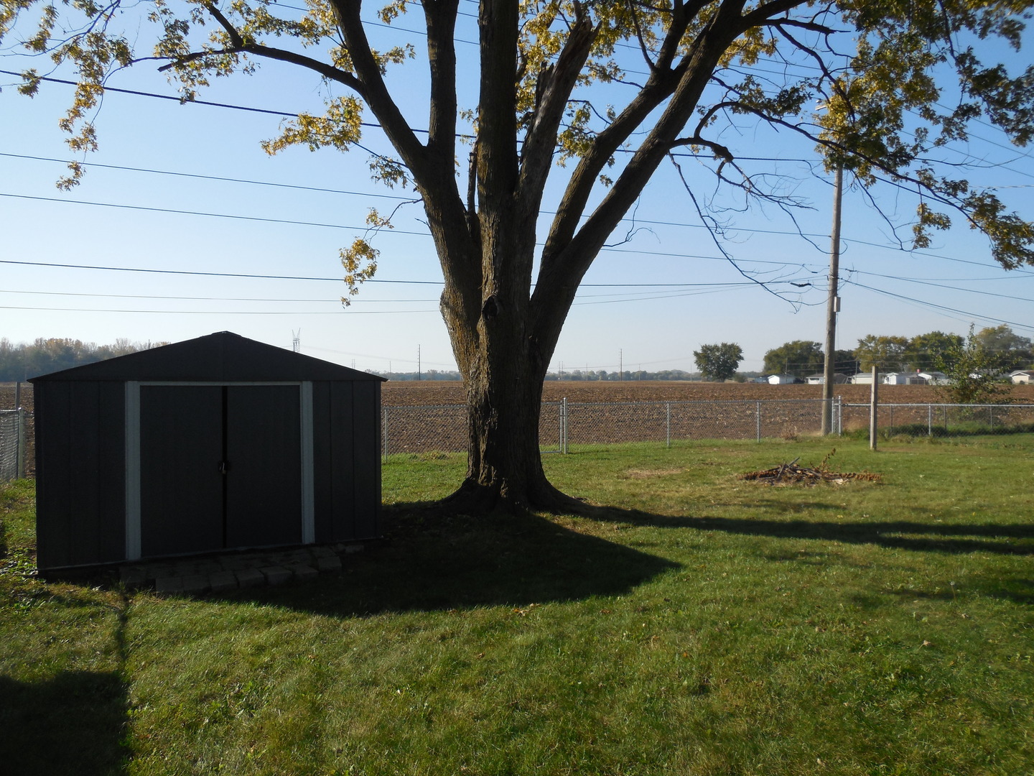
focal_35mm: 25
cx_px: 517
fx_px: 747
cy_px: 388
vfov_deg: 54.9
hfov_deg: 69.4
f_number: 3.1
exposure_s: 1/1600
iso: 125
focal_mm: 4.5
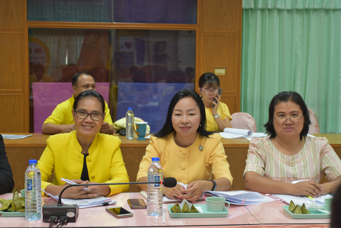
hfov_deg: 35.1
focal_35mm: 57
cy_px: 114
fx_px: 540
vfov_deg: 23.8
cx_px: 170
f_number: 4.2
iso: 900
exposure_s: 1/60
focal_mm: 38
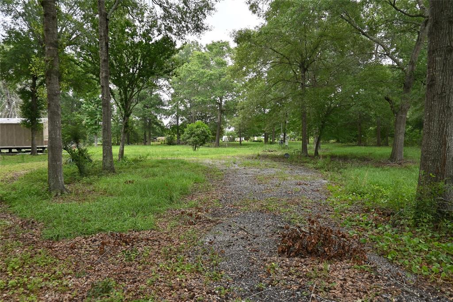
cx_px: 226
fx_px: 302
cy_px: 151
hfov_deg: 73.8
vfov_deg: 53.1
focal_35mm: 24
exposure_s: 1/250
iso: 200
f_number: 5.6
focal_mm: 16
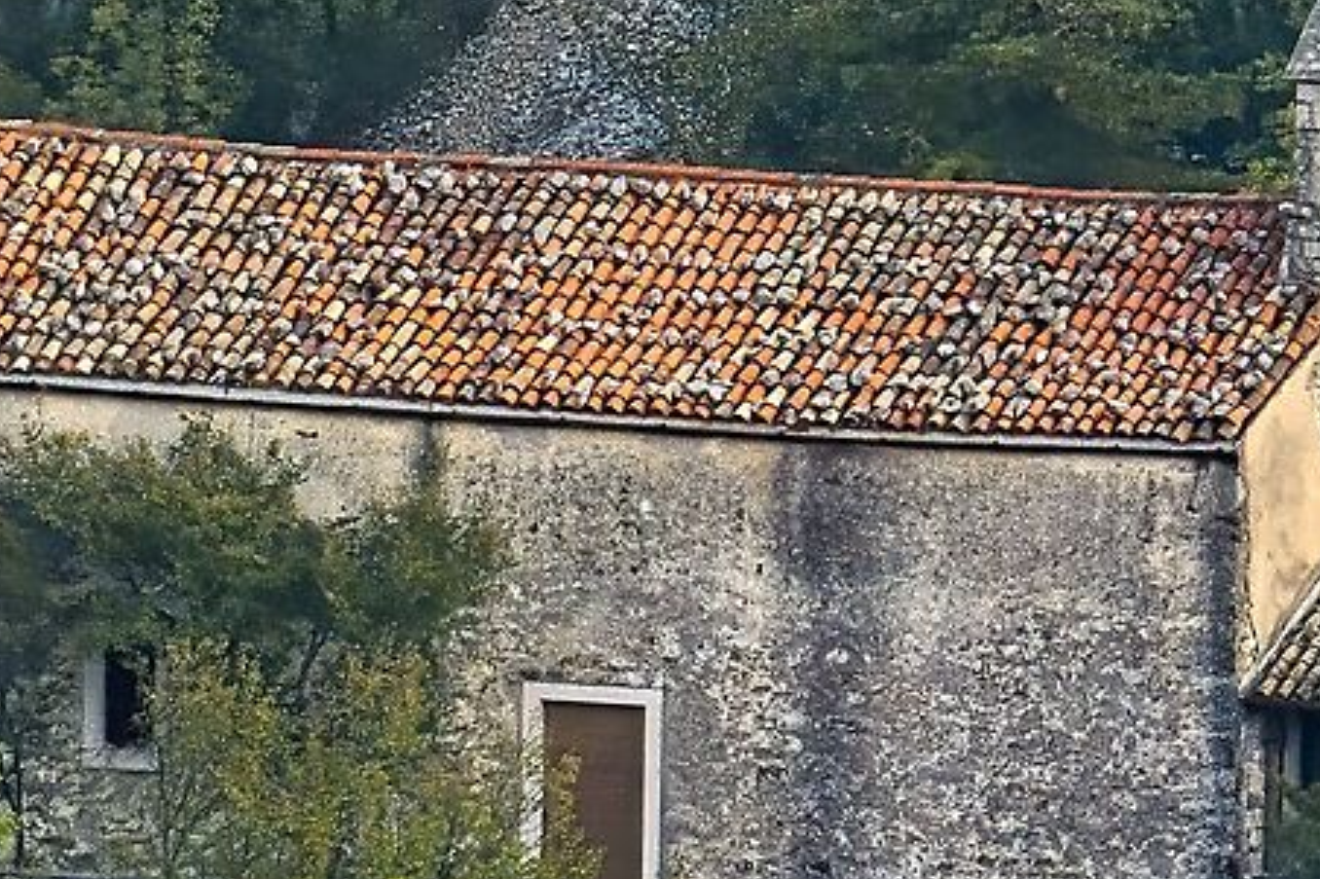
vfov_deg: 0.4
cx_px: 1075
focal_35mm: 3346
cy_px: 733
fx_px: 122635
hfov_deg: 0.6
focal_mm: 420
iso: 1600
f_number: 6.3
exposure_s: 1/1250
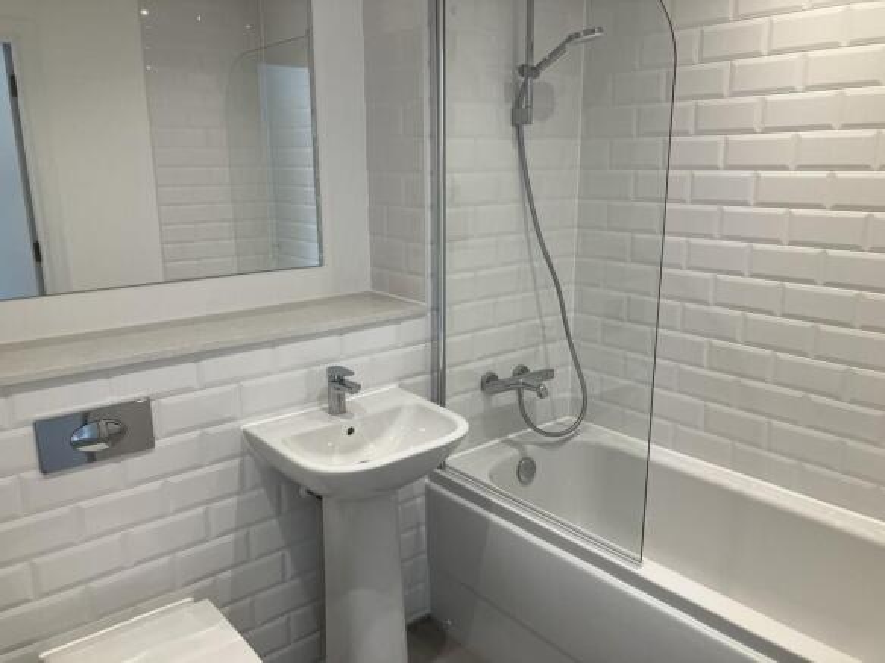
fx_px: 716
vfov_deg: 49.7
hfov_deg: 63.5
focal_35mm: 28
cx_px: 442
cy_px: 332
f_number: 1.8
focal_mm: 3.99
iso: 64
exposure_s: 1/100
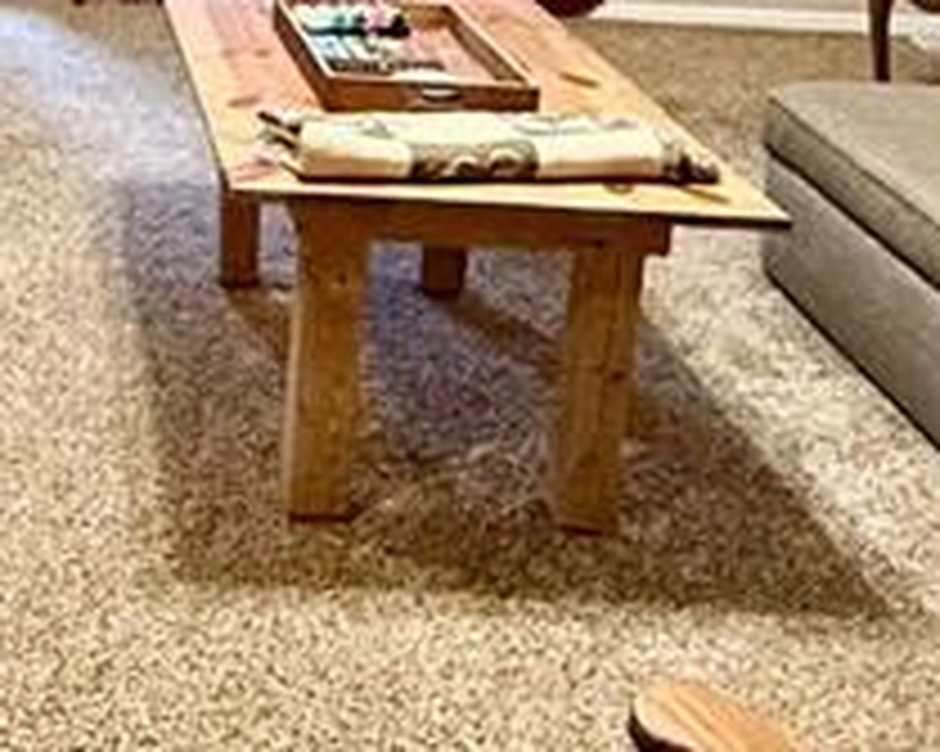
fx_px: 1863
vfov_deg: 20.6
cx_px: -9
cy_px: -252
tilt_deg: -6.7
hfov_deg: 26.7
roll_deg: -2.4
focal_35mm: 67
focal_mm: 2.22
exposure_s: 1/60
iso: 800
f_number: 2.2
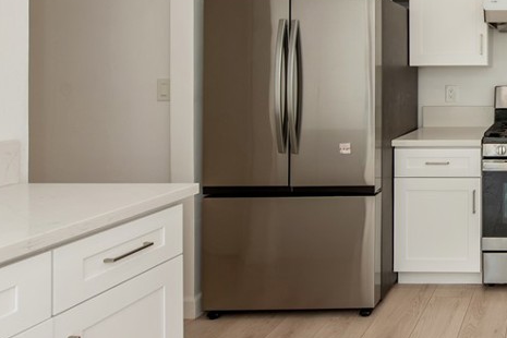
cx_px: 550
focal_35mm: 33
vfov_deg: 38.3
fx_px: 465
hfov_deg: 44.6
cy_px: 61
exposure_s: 1/125
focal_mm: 15
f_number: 5.6
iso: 200
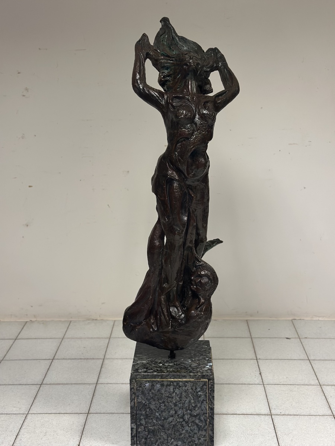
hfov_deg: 30.3
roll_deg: +1.7
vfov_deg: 39.7
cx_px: 168
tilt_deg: -12.7
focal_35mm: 48
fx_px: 619
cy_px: 223
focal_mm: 6.86
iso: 200
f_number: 1.78
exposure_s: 1/100
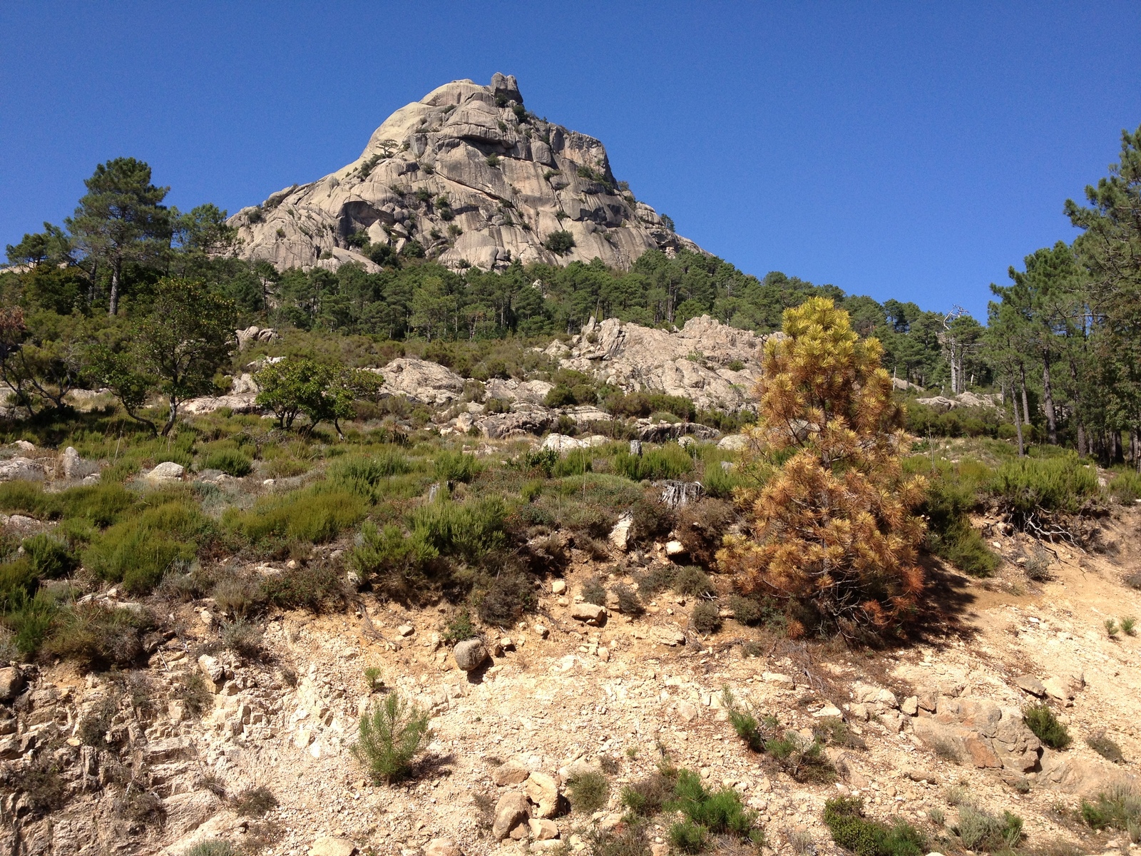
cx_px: 570
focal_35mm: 35
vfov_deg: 40.7
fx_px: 1154
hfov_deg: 52.6
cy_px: 428
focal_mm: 4.28
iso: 64
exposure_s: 1/1255
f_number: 2.4
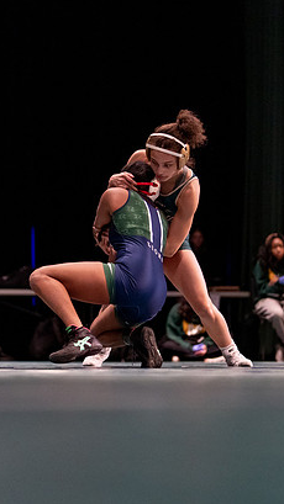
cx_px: 102
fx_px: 1540
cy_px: 211
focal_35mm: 115
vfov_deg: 18.6
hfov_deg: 10.5
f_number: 1.2
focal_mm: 50
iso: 1600
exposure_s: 1/1000
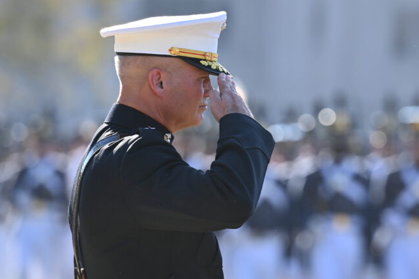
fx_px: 7415
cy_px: 128
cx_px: 284
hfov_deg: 3.2
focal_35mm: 637
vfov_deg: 2.2
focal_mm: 400
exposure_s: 1/640
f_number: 6.3
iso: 400
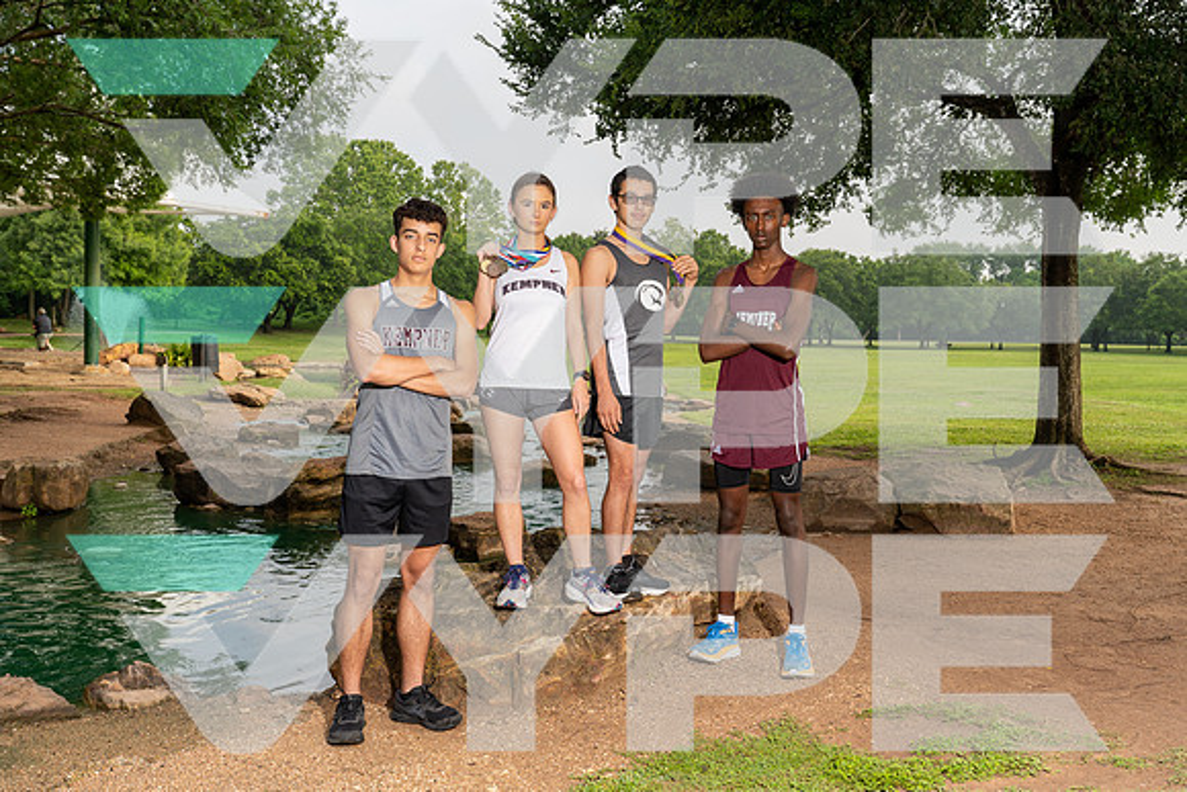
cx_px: 594
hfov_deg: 54.4
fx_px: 1154
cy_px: 396
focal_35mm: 35
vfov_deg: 37.9
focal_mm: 35
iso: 320
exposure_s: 1/250
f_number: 8
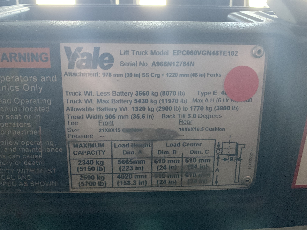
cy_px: 115
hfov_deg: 67.3
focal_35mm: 26
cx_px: 154
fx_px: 231
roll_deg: -0.6
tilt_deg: -9.8
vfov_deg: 53.1
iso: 500
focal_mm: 4.25
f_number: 1.8
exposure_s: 1/30
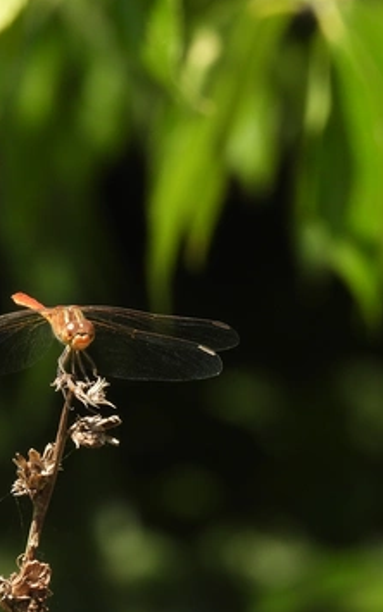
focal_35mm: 956
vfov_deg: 2.2
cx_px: 81
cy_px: 360
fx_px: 15959
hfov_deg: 1.4
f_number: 6.3
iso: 100
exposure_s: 1/200
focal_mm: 89.2
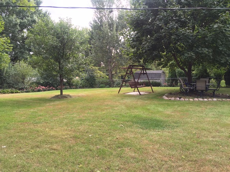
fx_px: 193
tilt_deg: -3.6
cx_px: 115
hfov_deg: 61.7
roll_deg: -1.4
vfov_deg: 48.2
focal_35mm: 29
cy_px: 86
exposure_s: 1/329
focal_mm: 4.15
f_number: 2.2
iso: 32
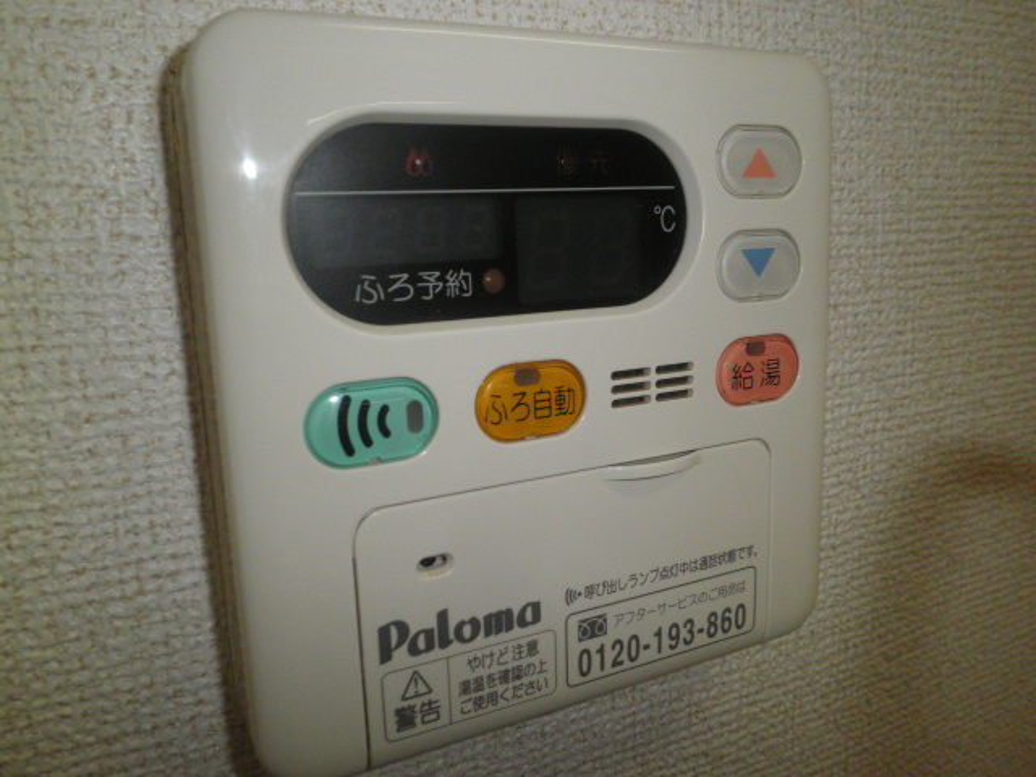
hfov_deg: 67.3
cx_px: 518
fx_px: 778
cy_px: 388
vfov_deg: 53.1
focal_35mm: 26
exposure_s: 1/30
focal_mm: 4.7
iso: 160
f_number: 7.9
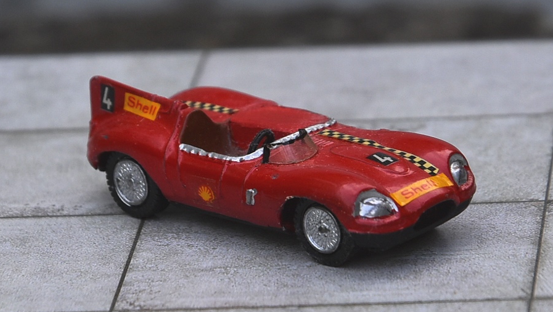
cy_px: 144
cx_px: 276
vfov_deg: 7.3
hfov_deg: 13.0
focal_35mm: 166
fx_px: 2428
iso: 280
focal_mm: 105
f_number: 8
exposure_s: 1/250
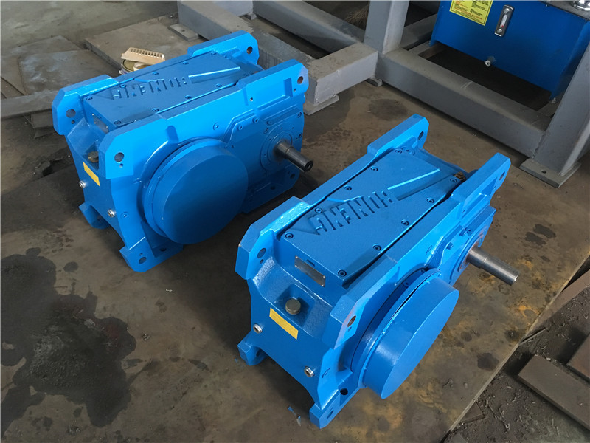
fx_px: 494
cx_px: 295
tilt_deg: -45.2
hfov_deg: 61.7
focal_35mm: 29
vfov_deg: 48.2
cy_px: 222
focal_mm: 4.15
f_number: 2.2
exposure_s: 1/17
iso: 200
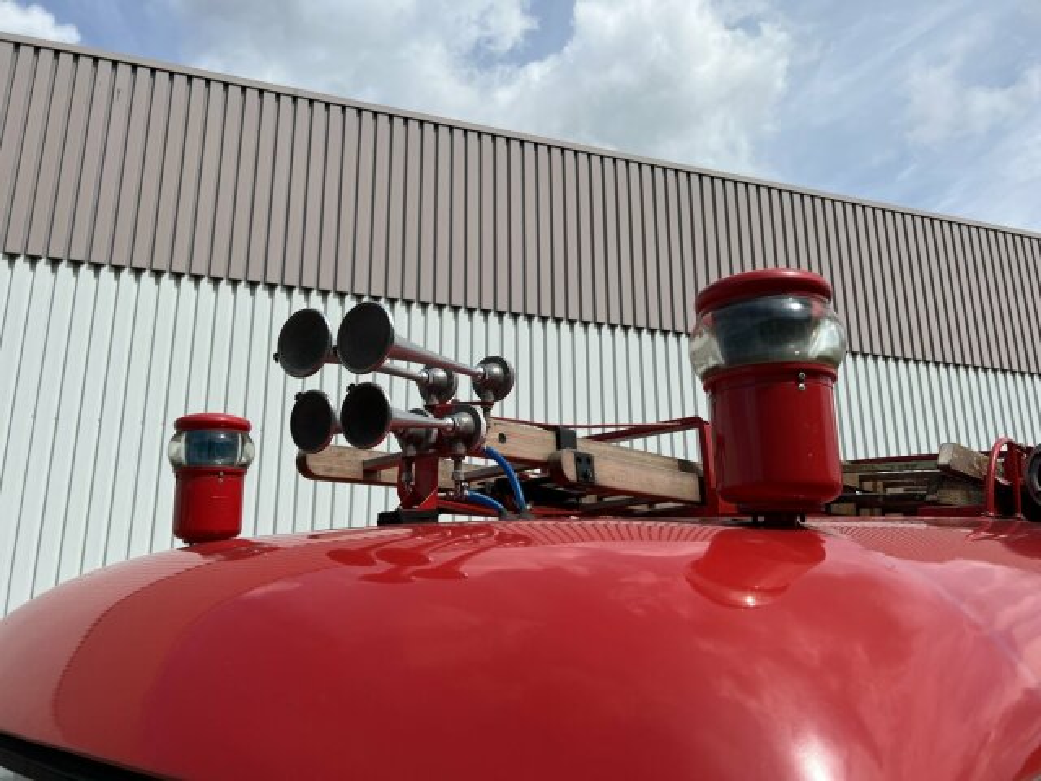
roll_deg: -0.3
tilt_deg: +11.0
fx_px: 782
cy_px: 390
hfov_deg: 67.3
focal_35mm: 26
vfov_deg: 53.1
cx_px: 520
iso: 50
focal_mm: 5.7
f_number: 1.5
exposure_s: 1/6579
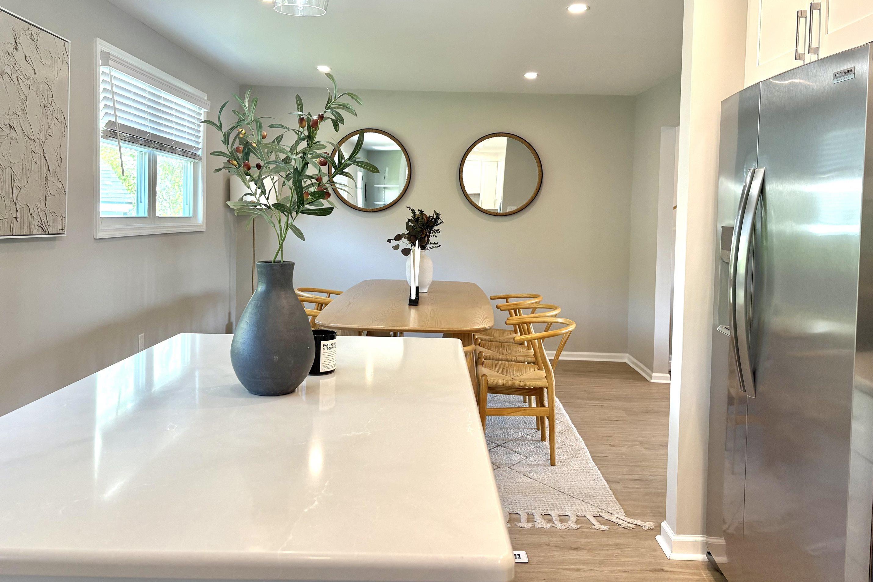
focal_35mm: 29
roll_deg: -0.7
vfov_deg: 44.7
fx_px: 703
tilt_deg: -0.5
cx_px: 434
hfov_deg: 63.7
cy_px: 232
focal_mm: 5.96
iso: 125
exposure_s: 1/120
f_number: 1.6
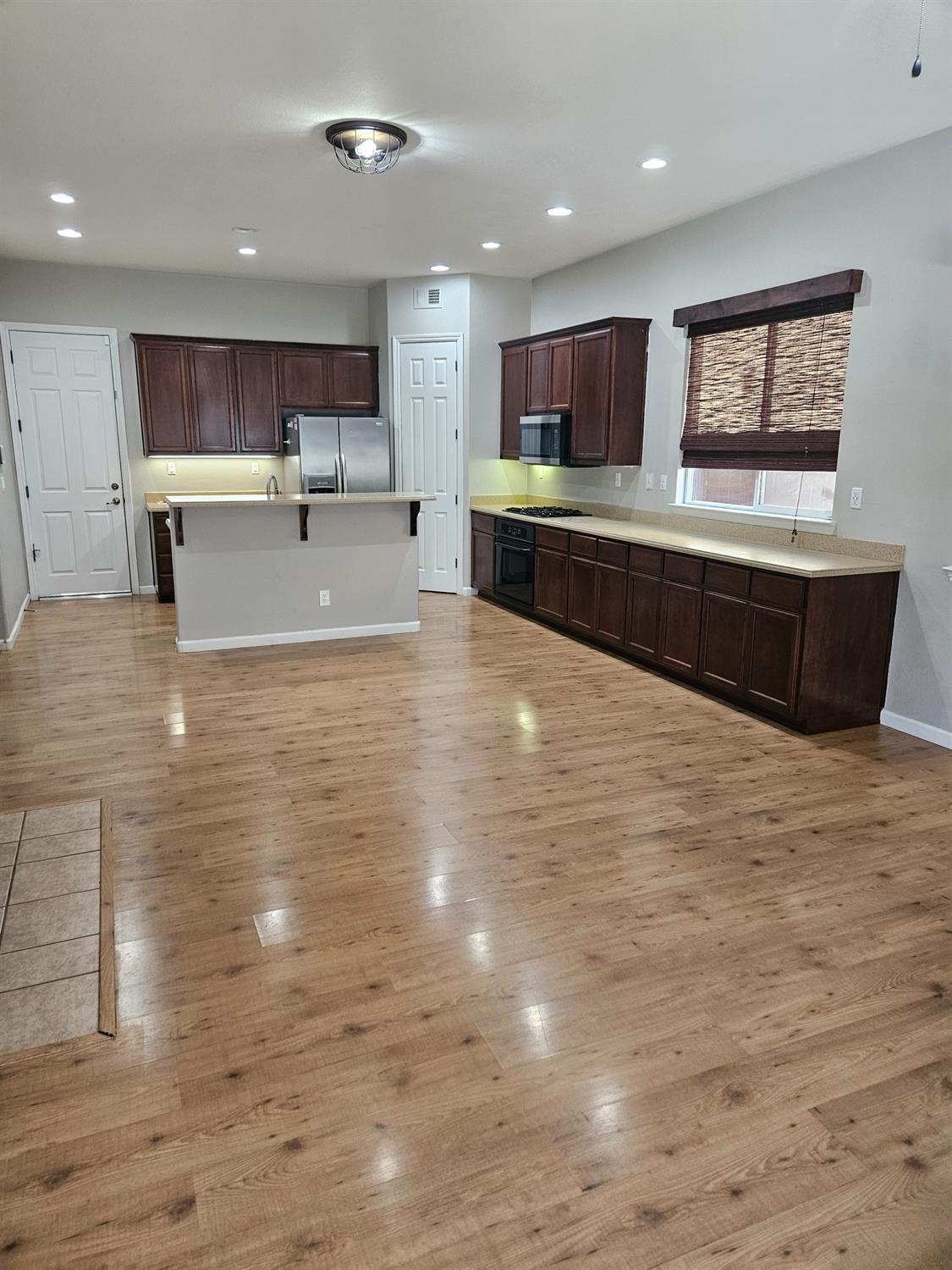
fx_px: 843
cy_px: 635
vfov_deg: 73.9
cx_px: 476
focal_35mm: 23
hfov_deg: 58.9
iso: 400
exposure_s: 1/120
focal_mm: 5.4
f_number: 1.8
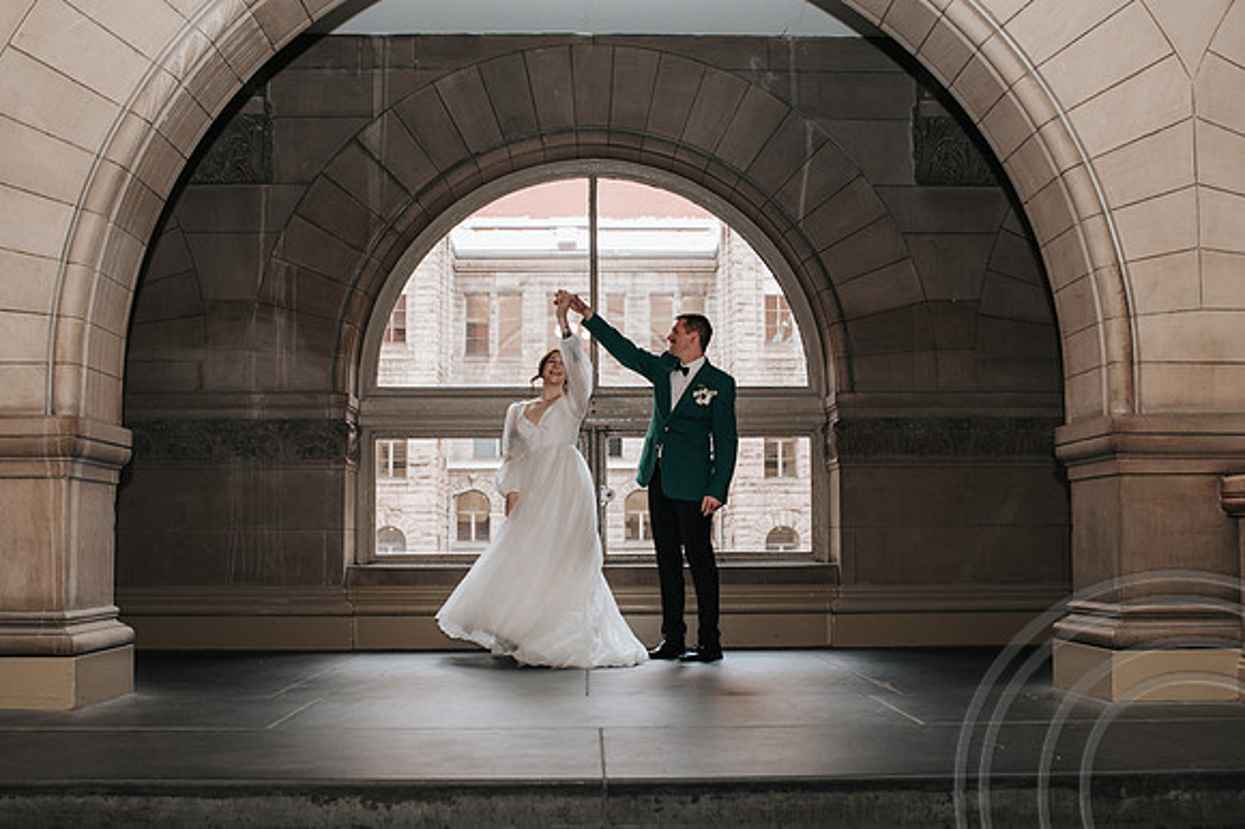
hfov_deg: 49.4
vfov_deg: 34.0
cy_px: 456
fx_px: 1353
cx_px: 623
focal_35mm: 39
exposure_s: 1/200
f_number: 3.2
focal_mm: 35
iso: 640
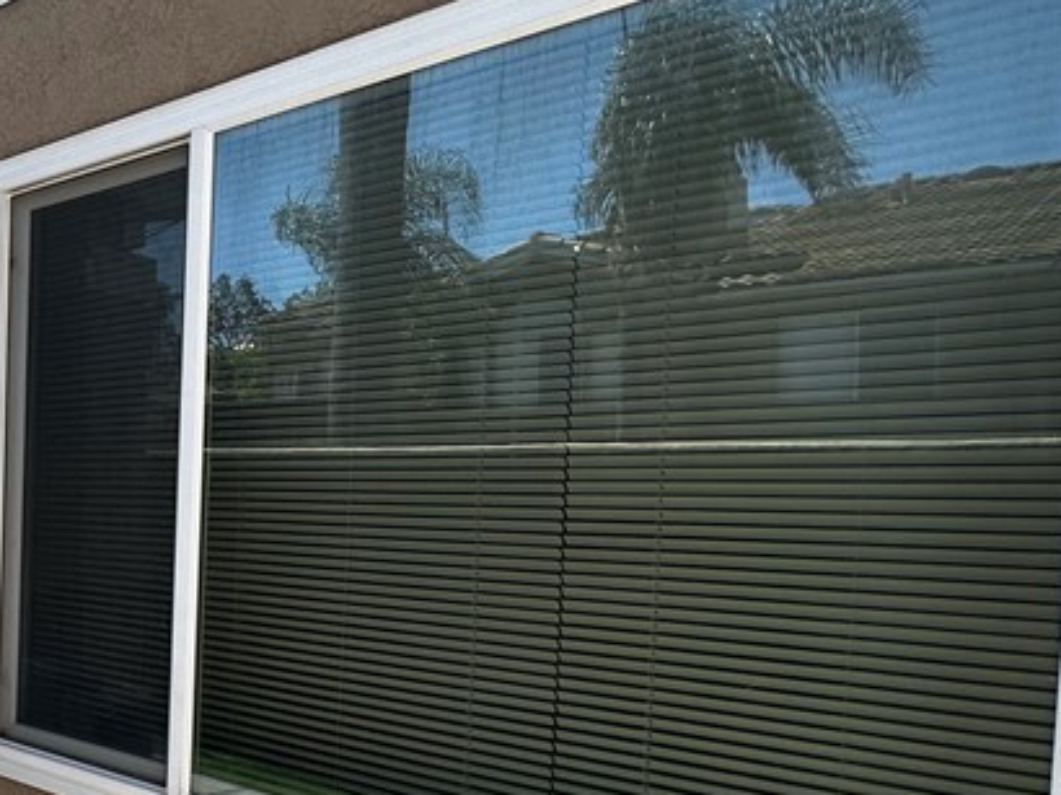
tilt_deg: -0.9
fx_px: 1072
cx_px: -256
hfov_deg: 37.4
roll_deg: -1.0
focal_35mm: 35
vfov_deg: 40.2
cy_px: 531
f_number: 2.2
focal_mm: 2.22
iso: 40
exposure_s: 1/500
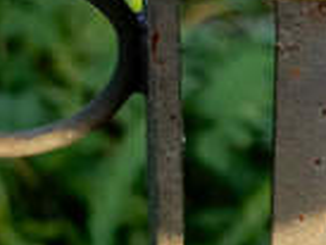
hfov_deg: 13.3
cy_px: 90
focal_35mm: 146
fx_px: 1376
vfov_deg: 10.2
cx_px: 357
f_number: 1.69
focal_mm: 4.76
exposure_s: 1/191
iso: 112
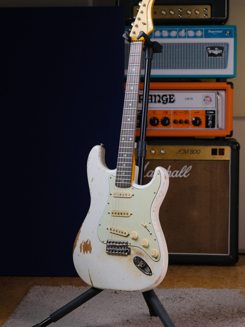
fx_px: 802
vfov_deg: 23.0
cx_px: 118
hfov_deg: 17.4
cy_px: 160
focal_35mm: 85
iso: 800
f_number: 4
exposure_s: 1/180
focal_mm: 44.4
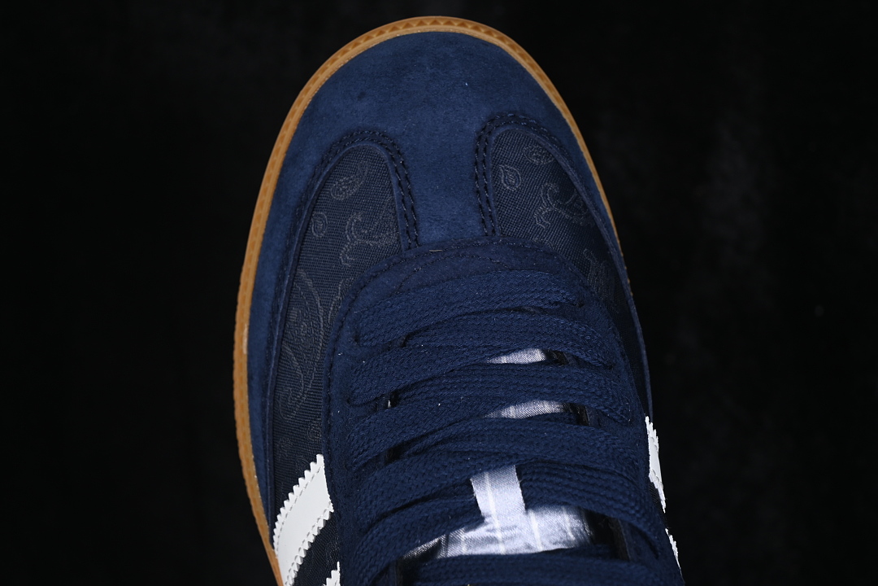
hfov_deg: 27.0
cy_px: 293
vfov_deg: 18.2
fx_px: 1829
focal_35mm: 75
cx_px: 439
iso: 160
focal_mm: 50
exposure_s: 1/60
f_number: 6.3
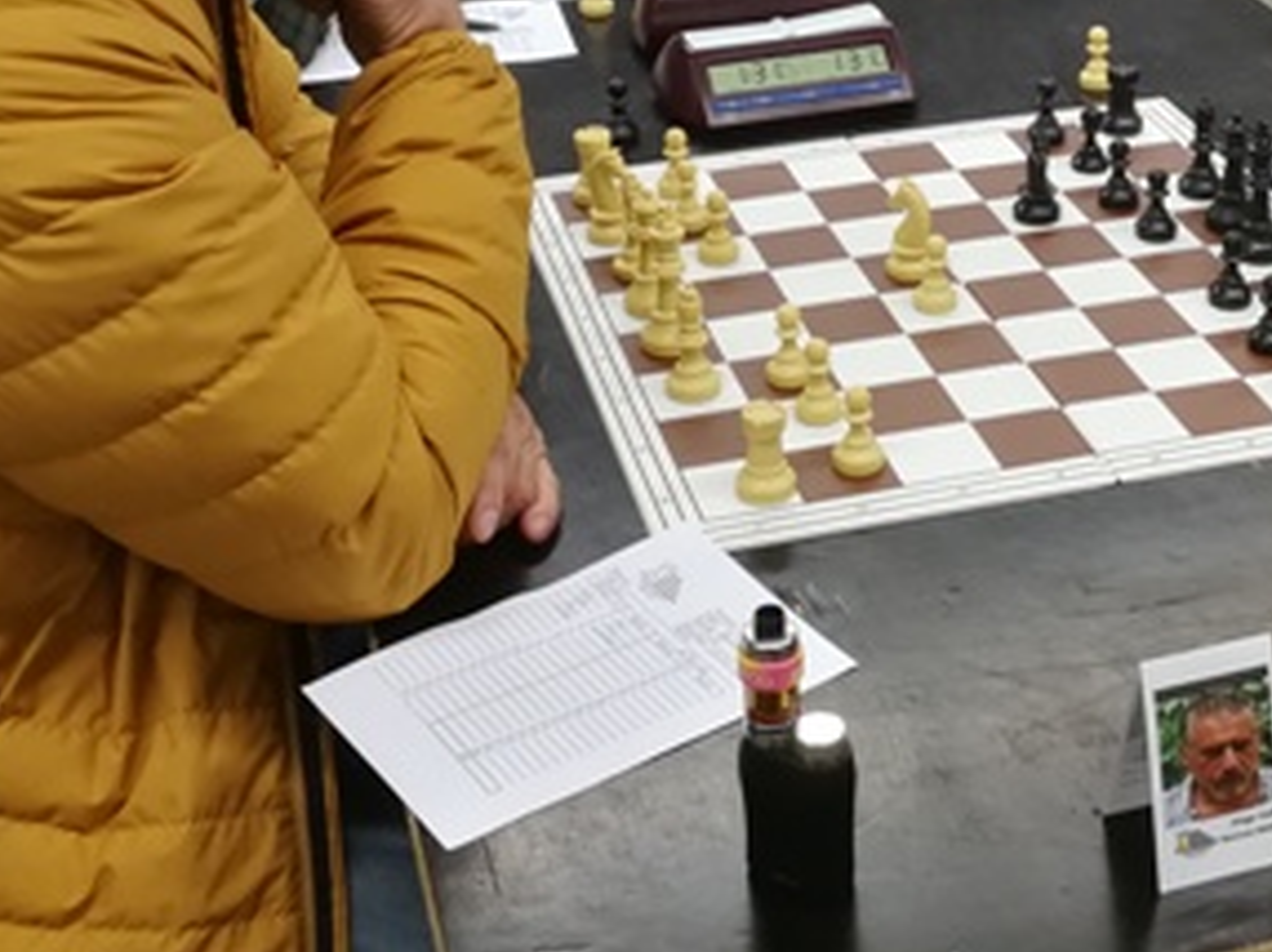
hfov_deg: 30.5
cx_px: 865
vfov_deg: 22.6
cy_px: 76
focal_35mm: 63
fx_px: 2313
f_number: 2.2
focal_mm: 3.95
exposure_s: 1/33.3
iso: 200
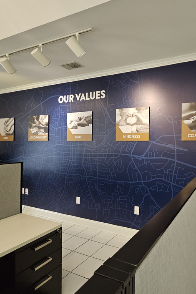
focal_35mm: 19
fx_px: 155
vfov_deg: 86.9
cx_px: 161
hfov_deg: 58.8
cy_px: 148
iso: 400
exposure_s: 1/60
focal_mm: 2.2
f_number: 2.2
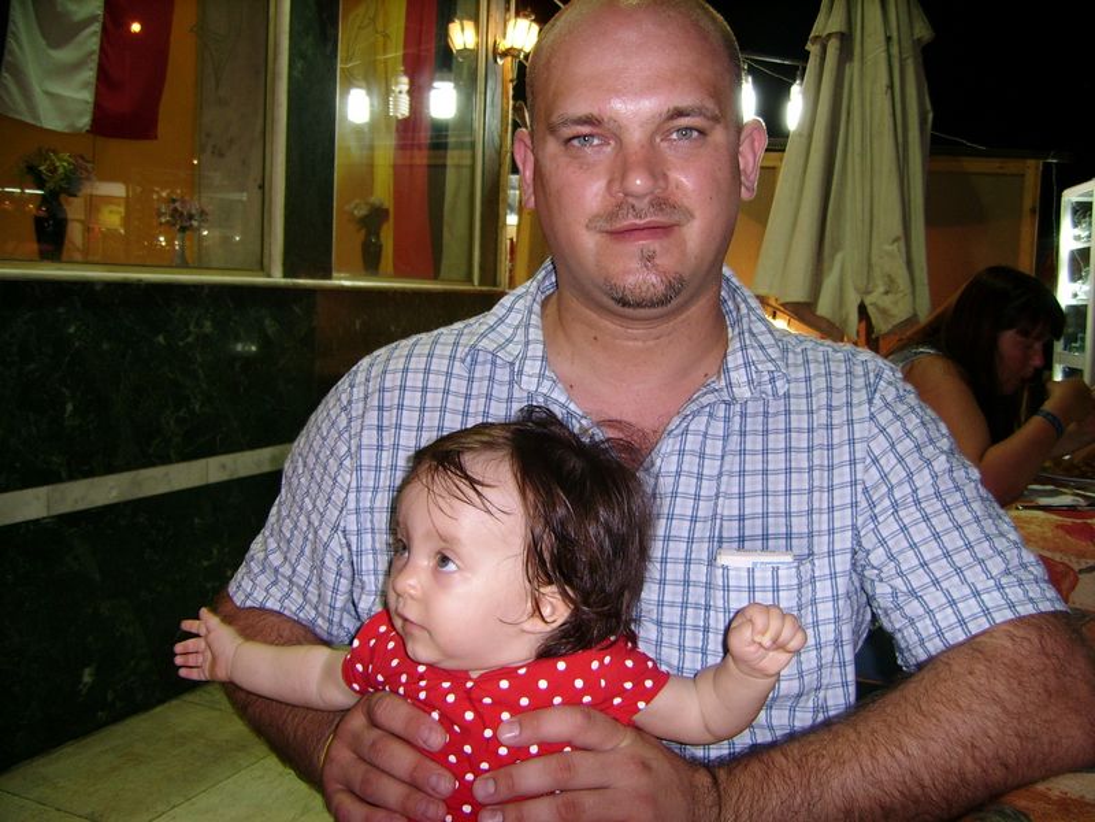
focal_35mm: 35
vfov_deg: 40.7
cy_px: 411
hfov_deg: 52.6
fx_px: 1107
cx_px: 548
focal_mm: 5.95
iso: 100
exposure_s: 1/30
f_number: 2.8
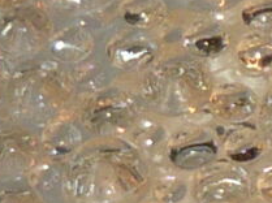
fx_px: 3491
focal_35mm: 445
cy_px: 165
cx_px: 584
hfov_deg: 4.4
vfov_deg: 3.3
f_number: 2.9
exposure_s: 1/400
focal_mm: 6
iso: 100
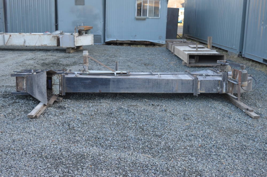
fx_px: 333
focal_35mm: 45
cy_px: 88
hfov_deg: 43.6
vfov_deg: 29.8
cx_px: 134
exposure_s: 1/125
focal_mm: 30
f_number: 5.6
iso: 220
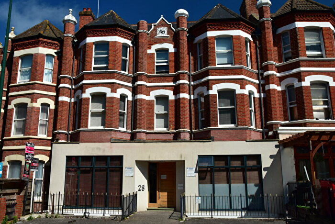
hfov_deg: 57.2
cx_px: 168
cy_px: 112
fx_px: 307
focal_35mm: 33
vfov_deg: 40.0
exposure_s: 1/400
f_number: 10
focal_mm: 22
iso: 500
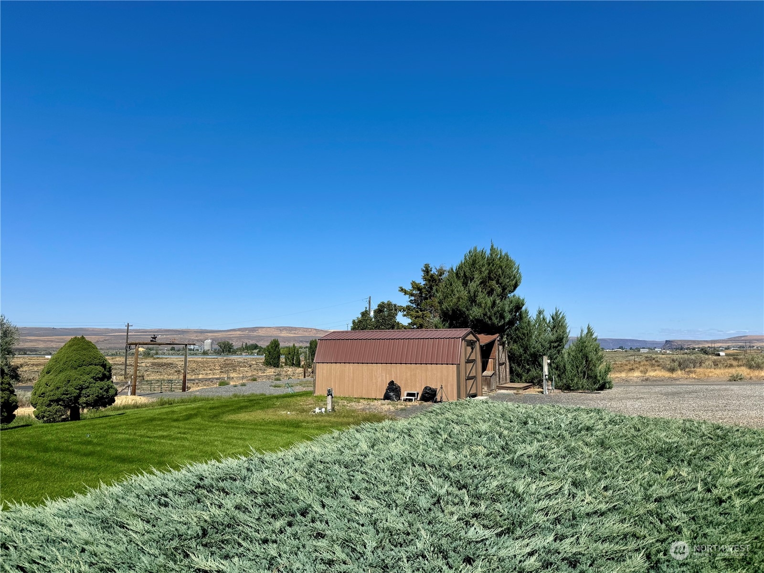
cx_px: 382
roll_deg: +0.0
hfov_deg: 71.6
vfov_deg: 56.8
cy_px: 286
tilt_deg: +6.0
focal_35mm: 24
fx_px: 530
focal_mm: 6.76
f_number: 1.78
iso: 80
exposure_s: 1/7092
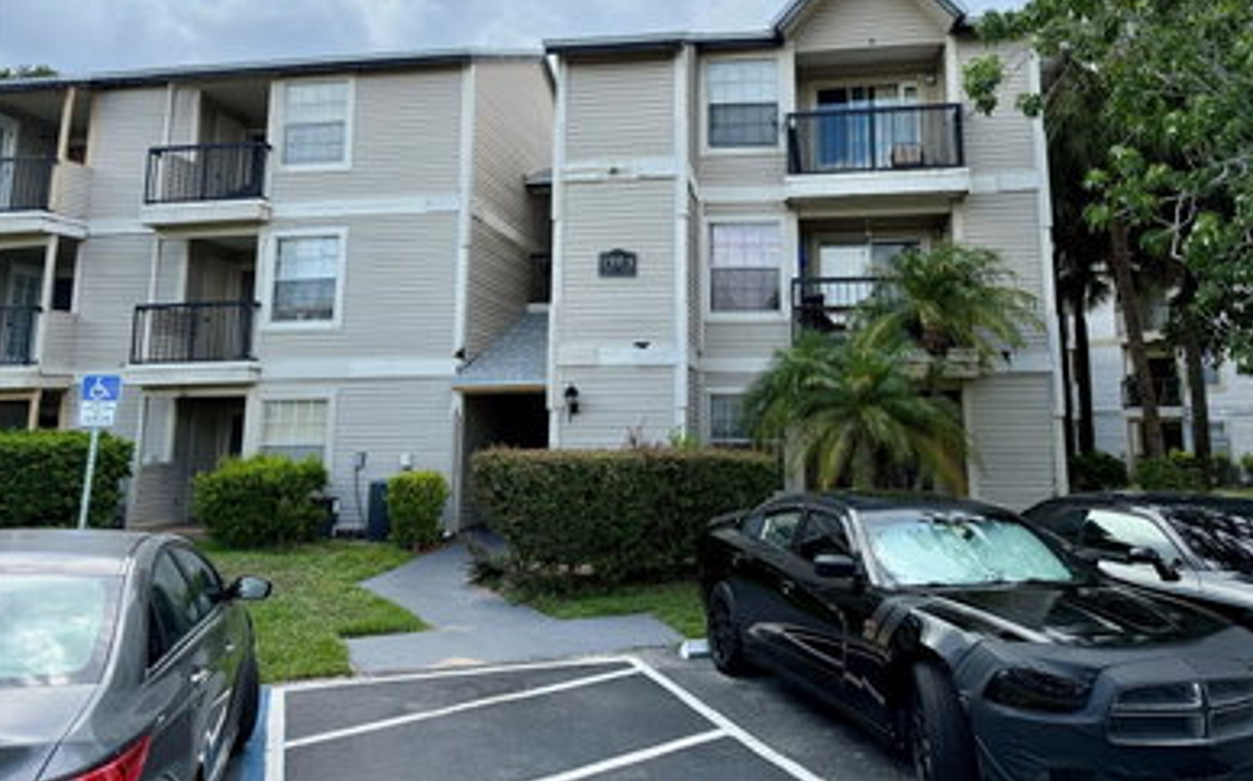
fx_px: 956
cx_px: 677
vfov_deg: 43.9
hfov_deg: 66.4
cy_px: 271
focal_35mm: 28
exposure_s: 1/3145
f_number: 1.78
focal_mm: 6.76
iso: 100
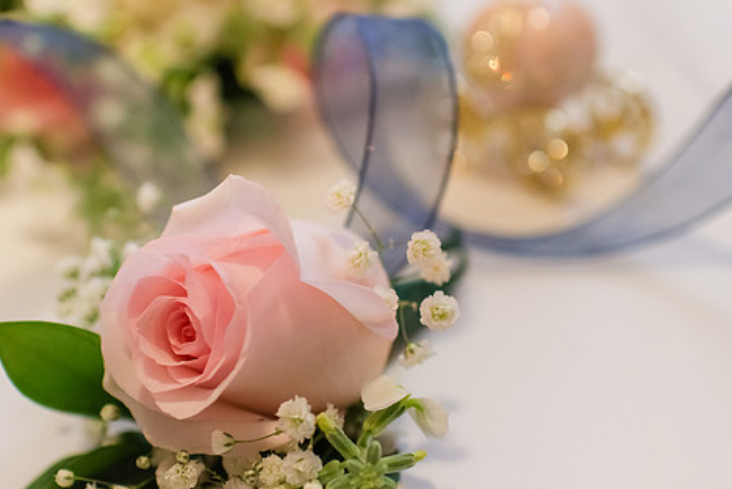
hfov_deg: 30.9
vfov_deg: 21.0
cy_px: 255
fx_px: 1323
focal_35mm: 65
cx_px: 330
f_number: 2.2
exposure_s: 1/125
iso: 1000
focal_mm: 35
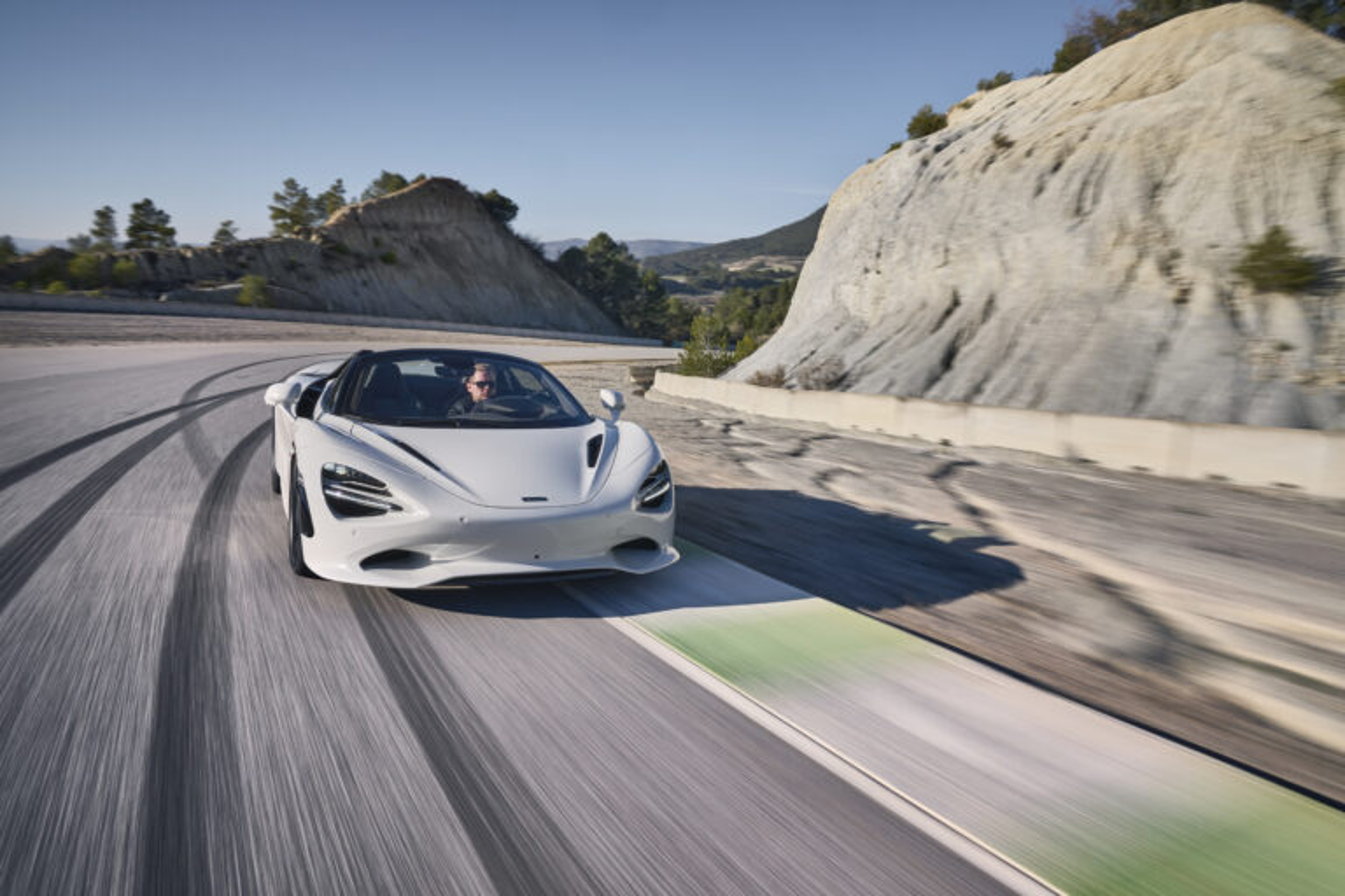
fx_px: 897
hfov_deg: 73.7
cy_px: 448
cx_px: 672
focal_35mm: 24
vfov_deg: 53.1
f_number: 16
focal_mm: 24
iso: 100
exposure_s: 1/20
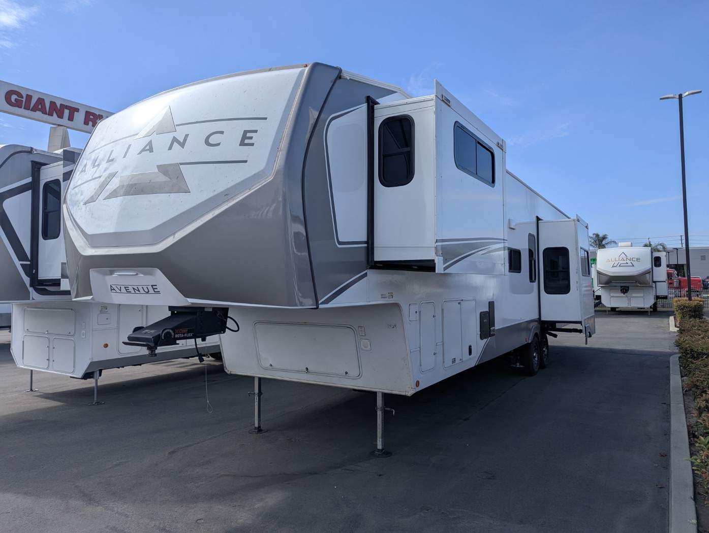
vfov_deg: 56.9
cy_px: 266
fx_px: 492
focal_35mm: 24
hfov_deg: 71.5
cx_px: 354
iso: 47
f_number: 1.85
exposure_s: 1/3425
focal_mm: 6.81
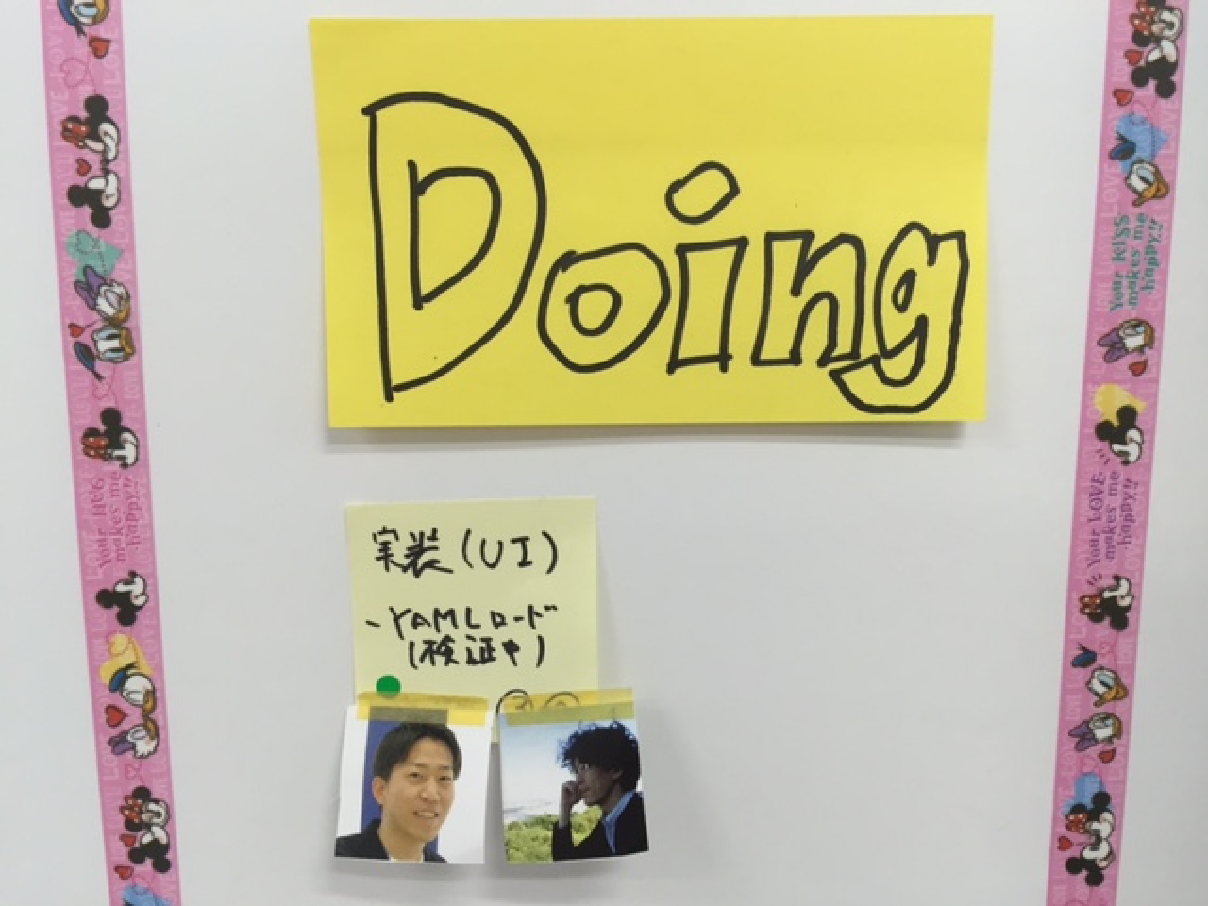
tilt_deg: -9.8
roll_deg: -0.7
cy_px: 453
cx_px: 604
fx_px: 1012
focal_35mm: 29
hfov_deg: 61.7
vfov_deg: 48.2
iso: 32
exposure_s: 1/40
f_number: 2.2
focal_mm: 4.15
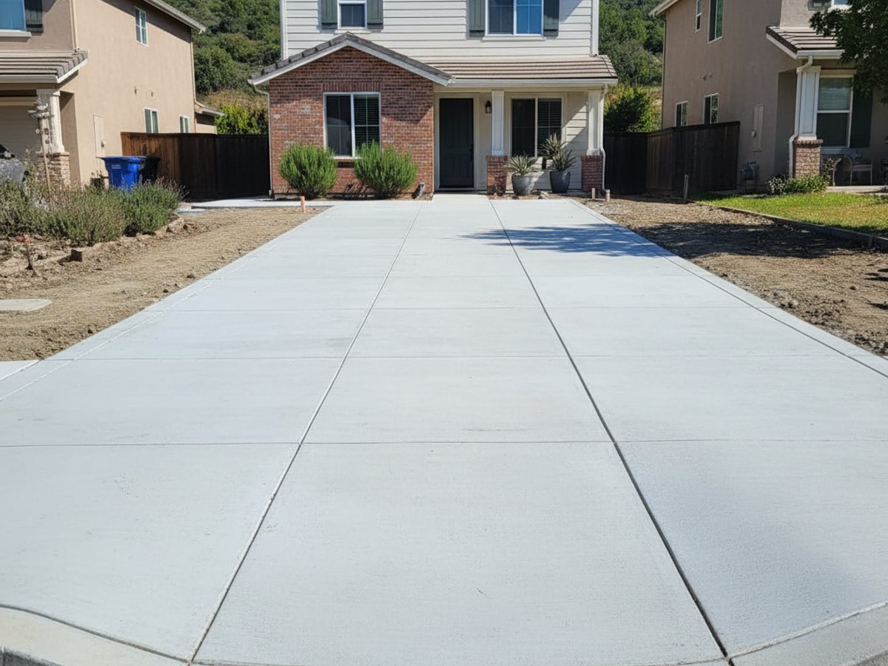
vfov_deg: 53.1
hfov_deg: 67.3
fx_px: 667
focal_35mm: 26
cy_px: 333
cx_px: 444
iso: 428
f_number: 1.5
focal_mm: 5.7
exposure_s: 1/341
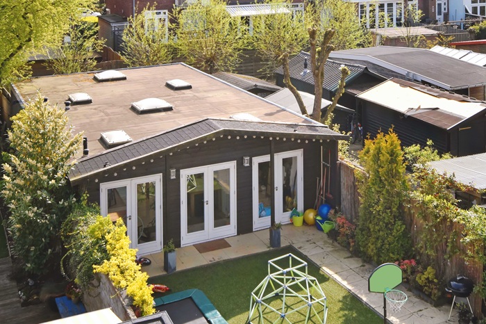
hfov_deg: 62.0
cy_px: 162
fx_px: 405
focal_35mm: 30
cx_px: 243
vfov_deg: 43.6
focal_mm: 20
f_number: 9
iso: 200
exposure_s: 1/320
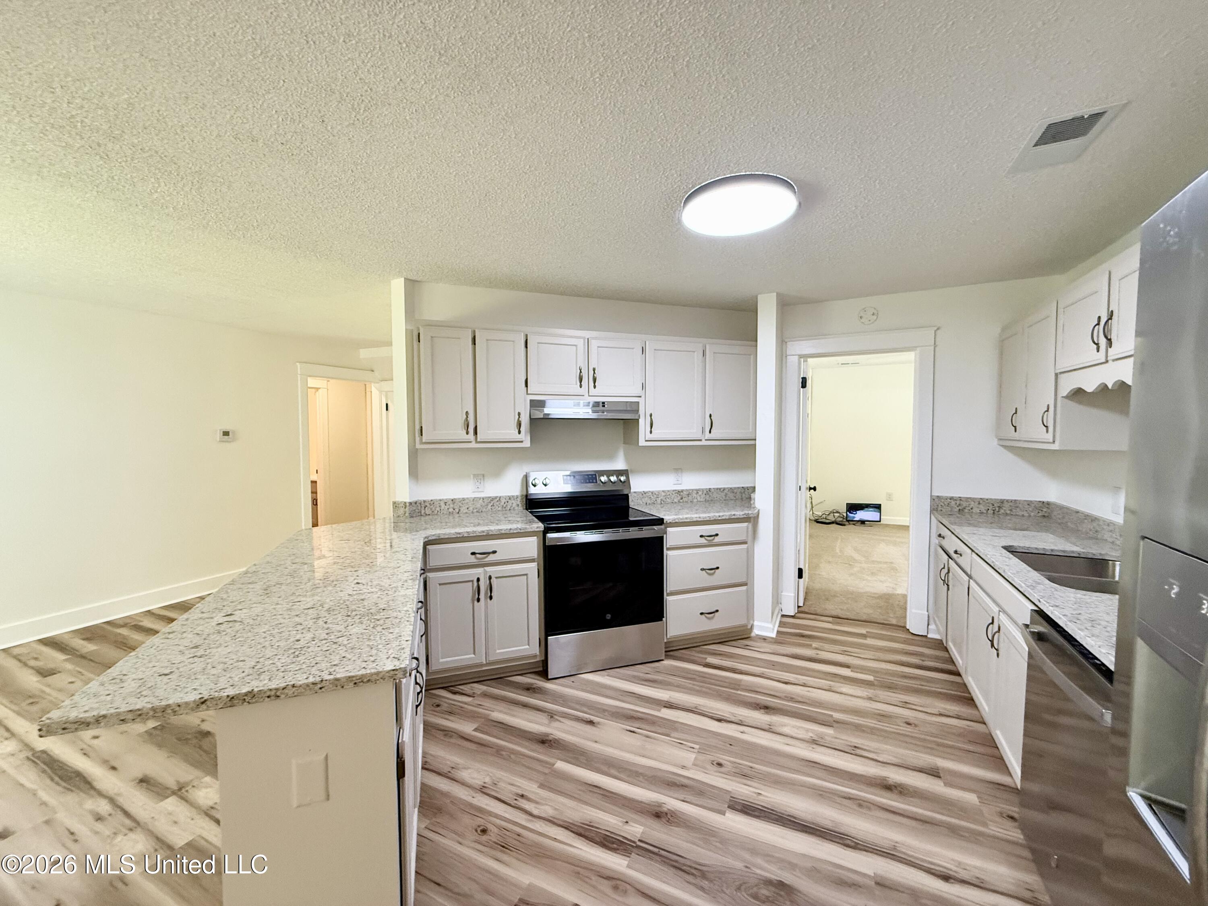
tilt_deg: -2.1
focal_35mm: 14
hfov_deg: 102.1
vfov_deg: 85.7
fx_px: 489
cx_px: 604
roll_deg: -0.6
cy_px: 453
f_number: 2.2
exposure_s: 1/120
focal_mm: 2.22
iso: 320
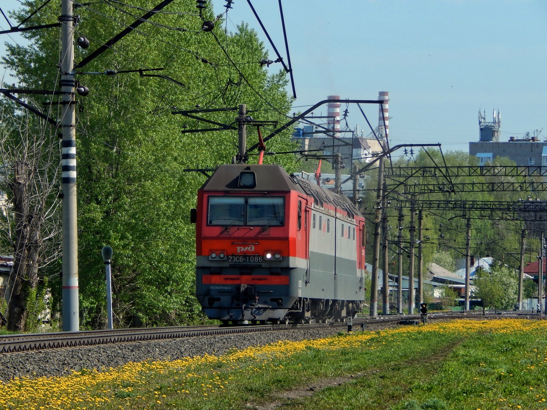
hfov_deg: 8.5
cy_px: 205
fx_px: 3698
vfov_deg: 6.4
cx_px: 274
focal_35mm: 234
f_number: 5.6
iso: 125
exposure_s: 1/400
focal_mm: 41.7
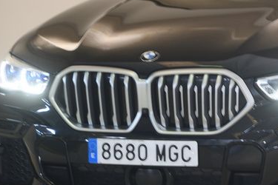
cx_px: 264
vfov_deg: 5.4
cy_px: 79
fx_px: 1977
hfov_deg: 8.0
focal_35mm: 256
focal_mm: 80
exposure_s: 1/2.5
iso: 100
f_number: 4.2
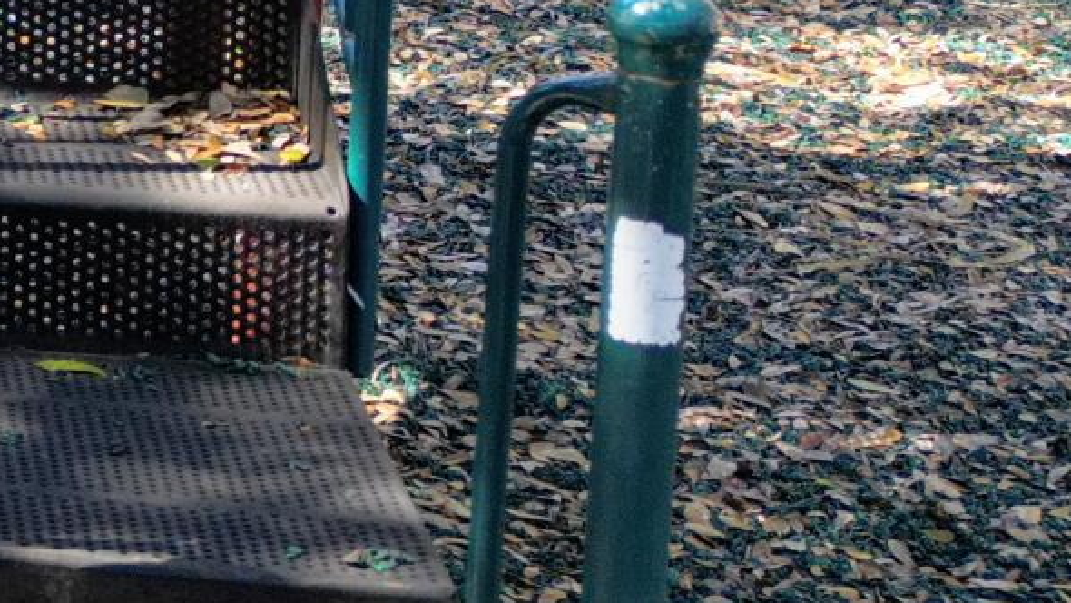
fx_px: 3777
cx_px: -1202
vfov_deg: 8.9
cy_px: -356
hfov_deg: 13.4
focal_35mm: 133
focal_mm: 6.72
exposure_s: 1/240
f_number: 1.7
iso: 100
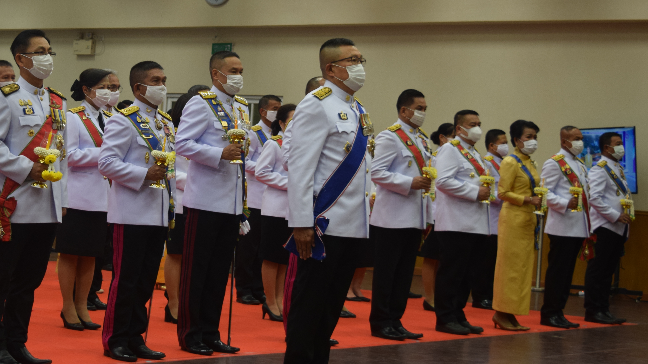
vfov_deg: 14.6
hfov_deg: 25.4
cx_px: 172
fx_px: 1422
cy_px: 126
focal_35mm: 83
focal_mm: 35
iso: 500
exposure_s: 1/60
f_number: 4.5
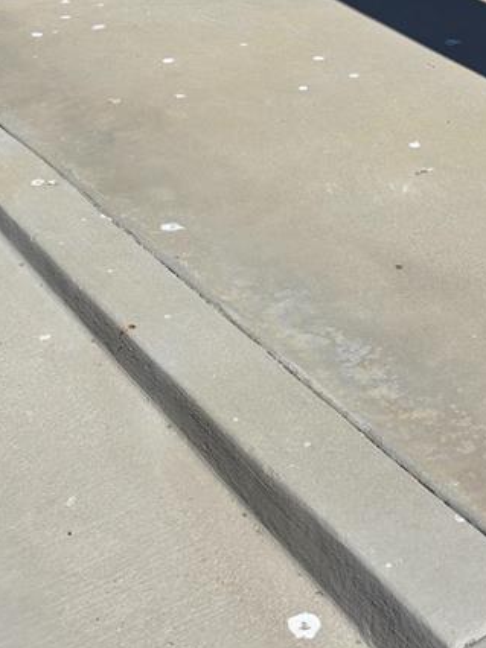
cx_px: 339
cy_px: -103
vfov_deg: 22.5
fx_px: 1518
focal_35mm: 81
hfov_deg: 18.1
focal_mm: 6.3
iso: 50
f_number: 1.7
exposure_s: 1/7944
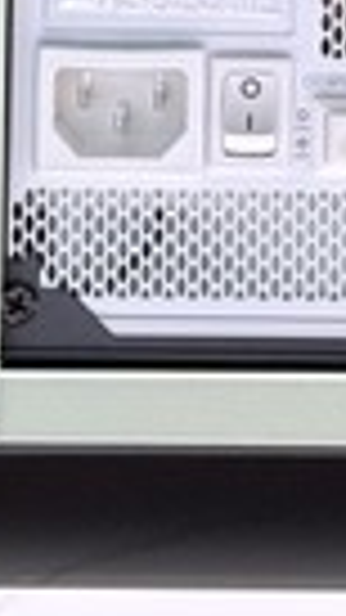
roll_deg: -0.8
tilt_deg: +1.7
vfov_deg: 7.0
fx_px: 4847
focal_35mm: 297
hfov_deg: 4.1
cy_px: -645
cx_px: 324
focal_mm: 6.76
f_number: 1.78
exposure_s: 1/60
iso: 125
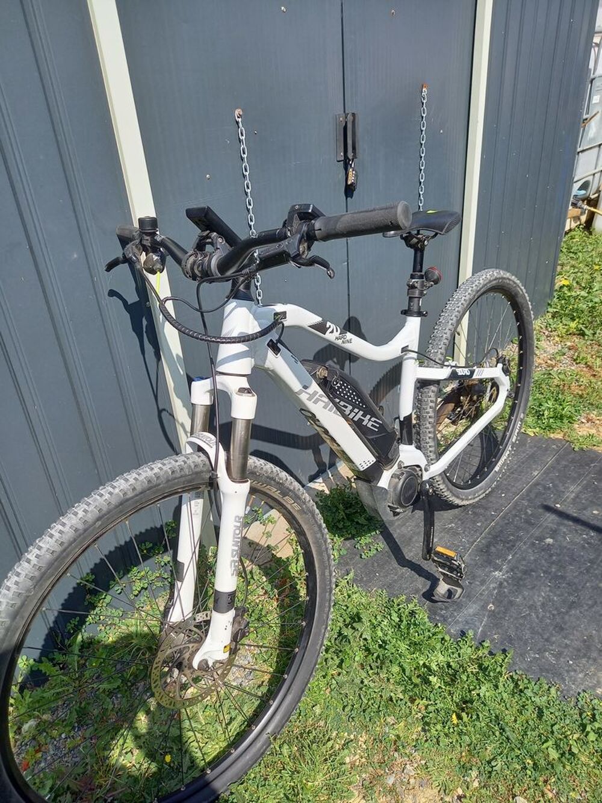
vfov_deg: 69.4
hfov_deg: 54.9
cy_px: 402
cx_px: 301
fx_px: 580
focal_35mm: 25
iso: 50
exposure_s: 1/601
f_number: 1.8
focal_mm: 4.65
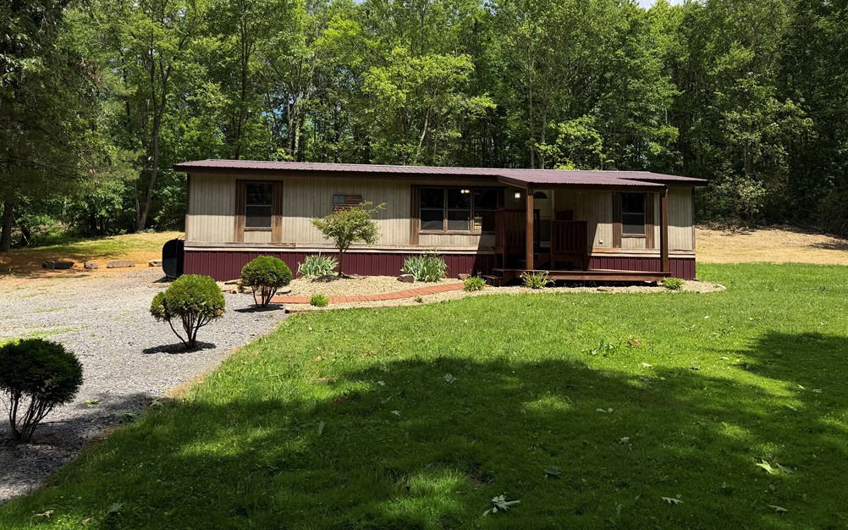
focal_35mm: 26
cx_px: 420
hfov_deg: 70.4
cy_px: 218
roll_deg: -0.2
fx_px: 601
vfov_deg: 47.4
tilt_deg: +3.5
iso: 80
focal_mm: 6.76
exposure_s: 1/3953
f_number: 1.78
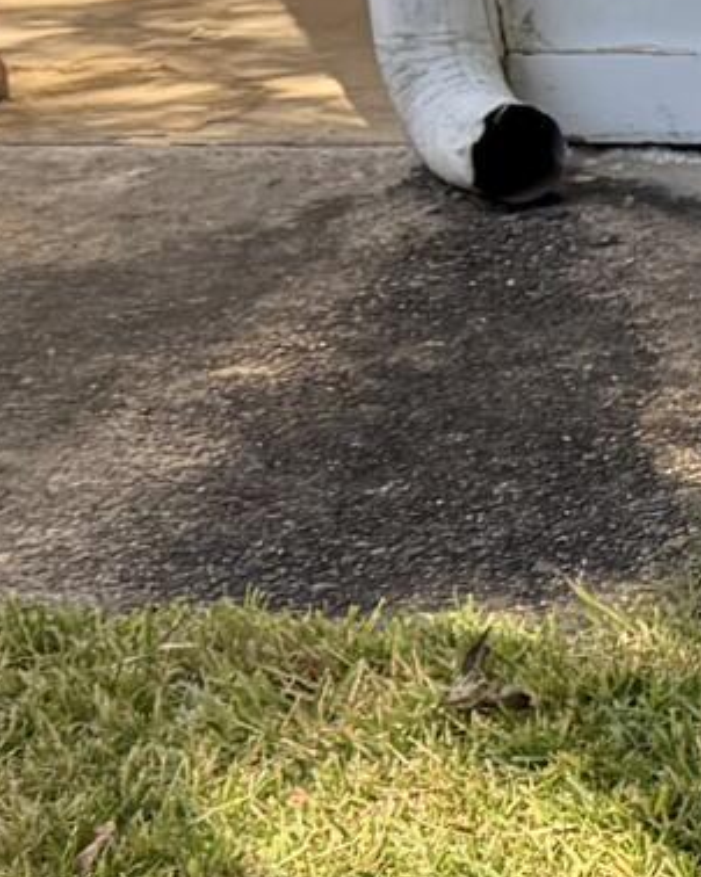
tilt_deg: -15.1
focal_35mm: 186
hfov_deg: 6.4
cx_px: 3020
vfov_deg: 10.4
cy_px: 680
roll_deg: +0.2
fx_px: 4828
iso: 100
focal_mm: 6.76
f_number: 1.78
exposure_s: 1/584
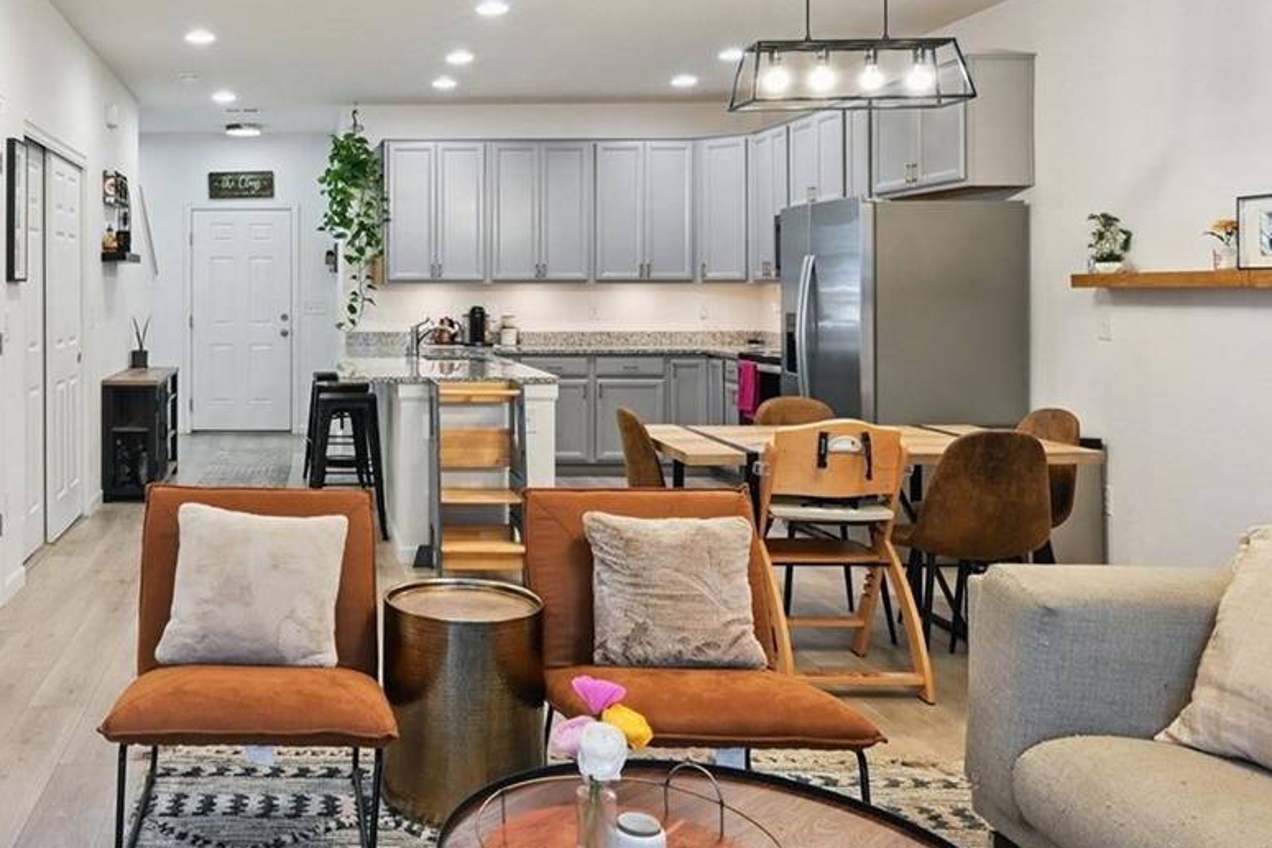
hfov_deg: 56.4
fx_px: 1095
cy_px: 235
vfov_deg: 41.3
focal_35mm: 31
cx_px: 273
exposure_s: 1/6
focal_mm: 15
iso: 400
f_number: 10
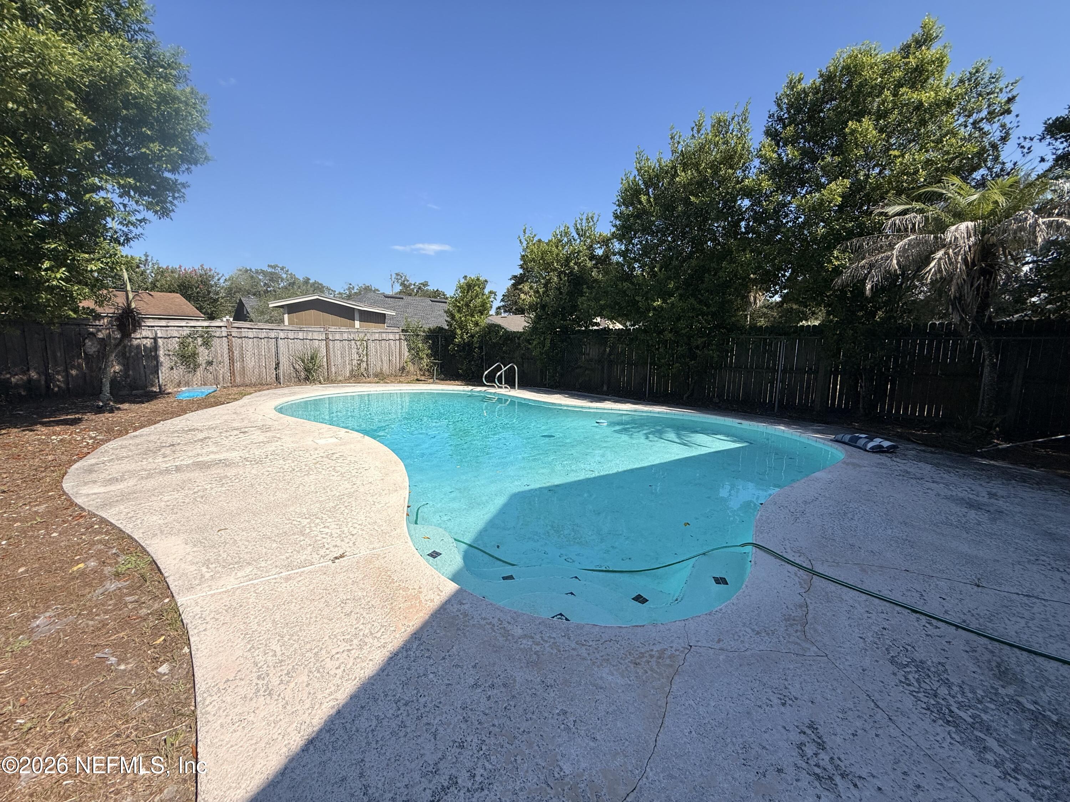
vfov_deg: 85.7
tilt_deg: -6.0
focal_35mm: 14
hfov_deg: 102.1
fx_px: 433
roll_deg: -0.9
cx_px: 535
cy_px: 401
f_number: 2.2
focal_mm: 2.22
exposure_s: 1/2410
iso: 50
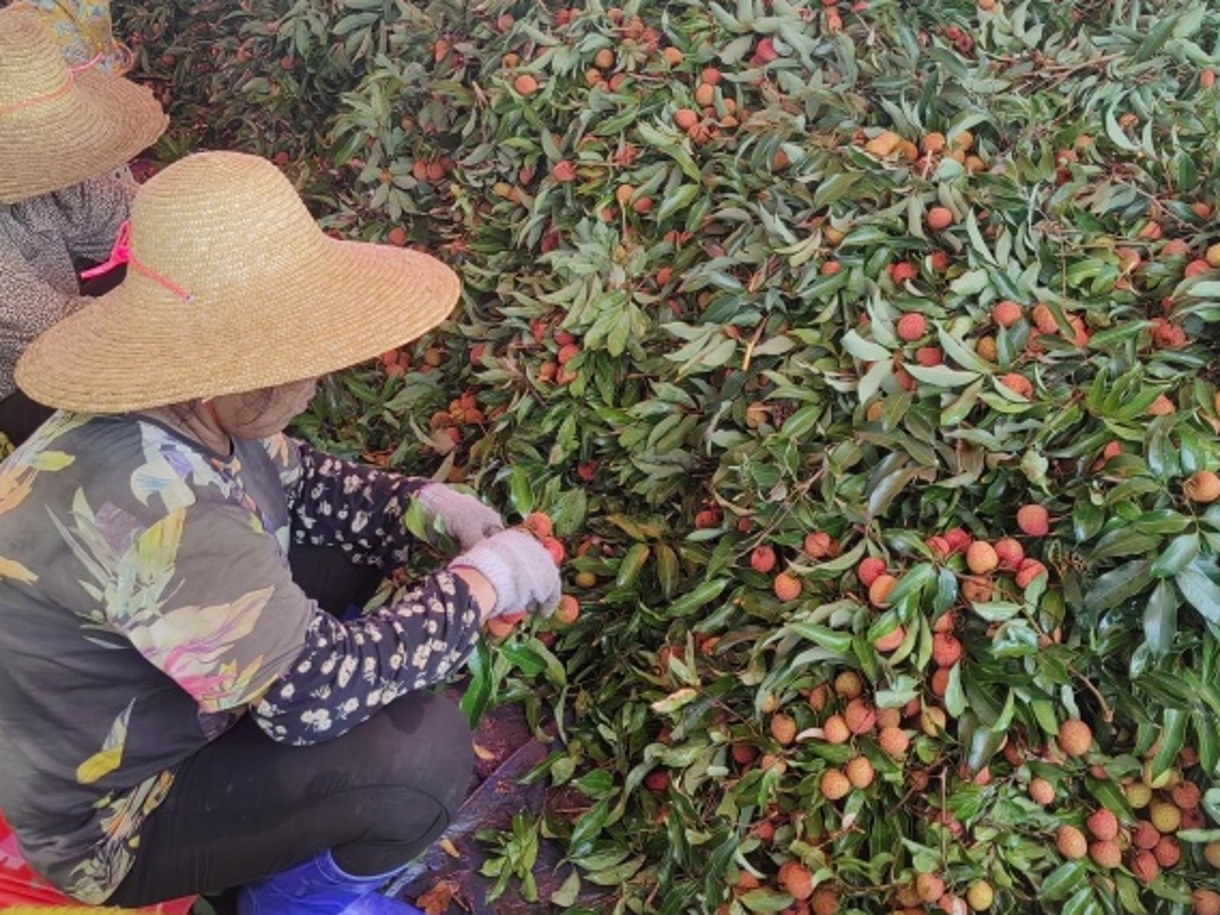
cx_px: 659
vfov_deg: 37.4
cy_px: 326
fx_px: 1339
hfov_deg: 48.9
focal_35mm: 38
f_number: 1.9
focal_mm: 5.52
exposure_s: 1/928
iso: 125
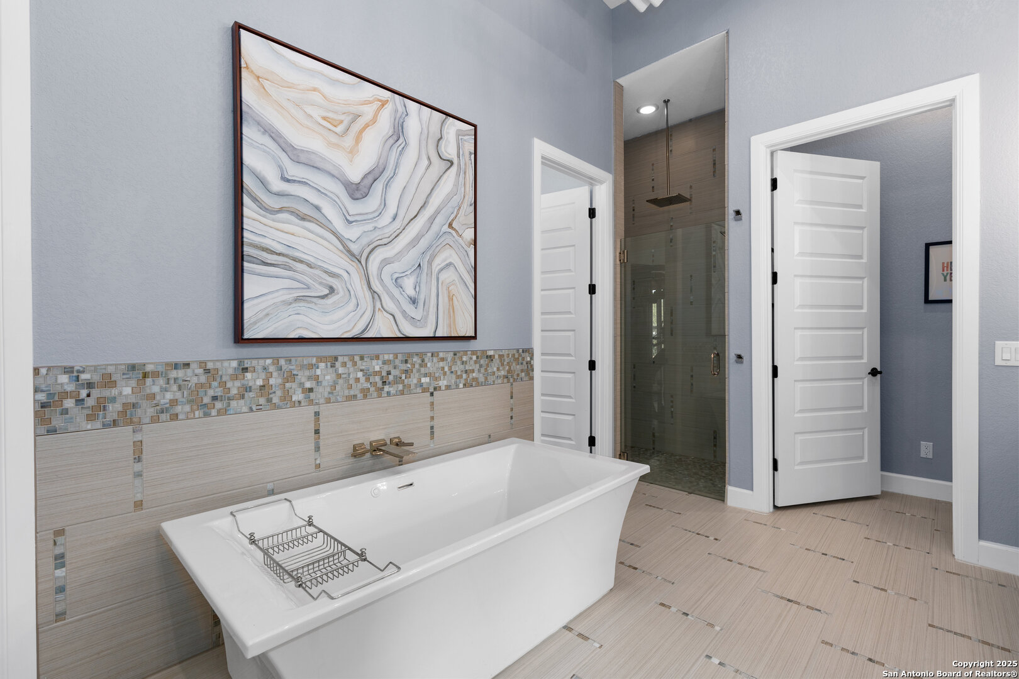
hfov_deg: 96.7
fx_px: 453
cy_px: 340
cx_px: 510
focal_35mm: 16
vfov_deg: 73.7
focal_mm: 16
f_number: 7.1
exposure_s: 1/4
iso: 320
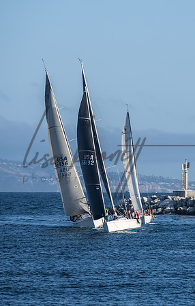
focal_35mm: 377
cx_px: 184
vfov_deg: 5.5
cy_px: 132
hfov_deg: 3.5
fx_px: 3169
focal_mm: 200
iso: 320
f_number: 6.3
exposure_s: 1/2000
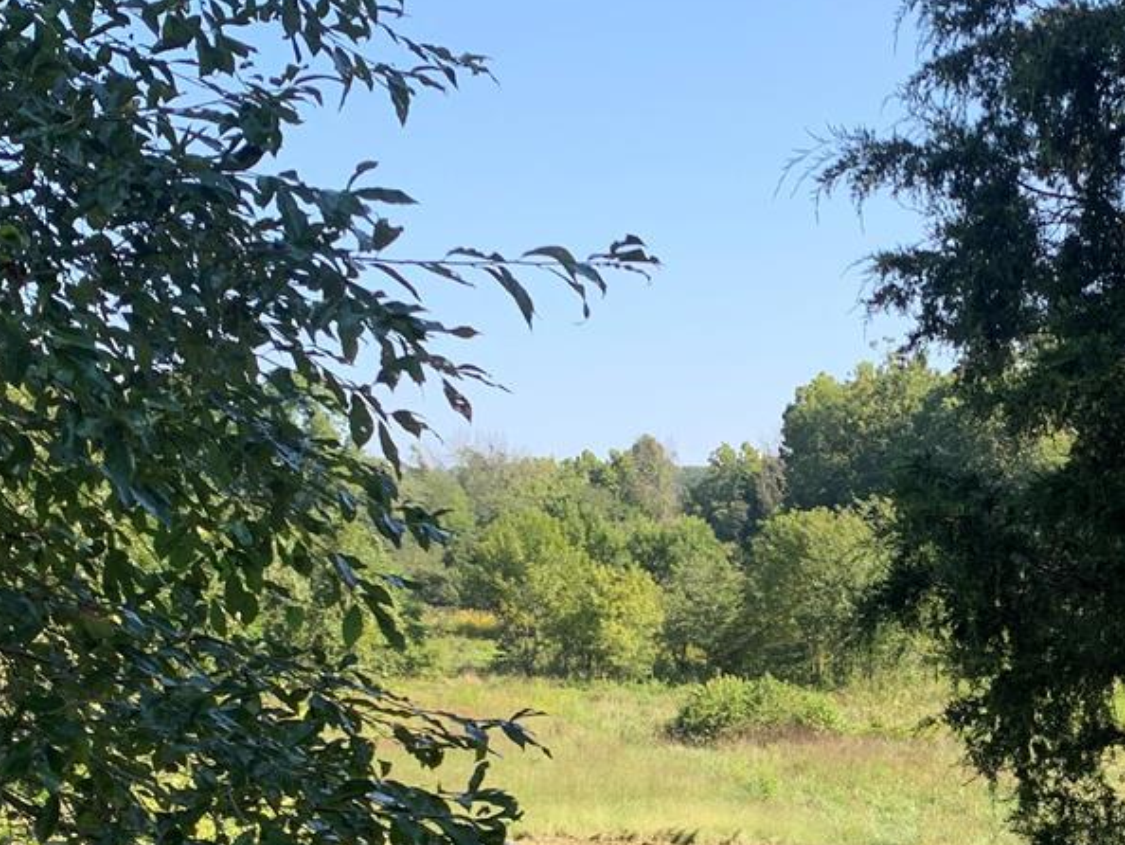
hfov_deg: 27.1
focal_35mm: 70
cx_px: 928
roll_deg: +1.2
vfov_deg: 20.8
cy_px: 638
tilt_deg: -1.6
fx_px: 2276
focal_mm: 4.25
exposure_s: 1/631
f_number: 1.8
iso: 25
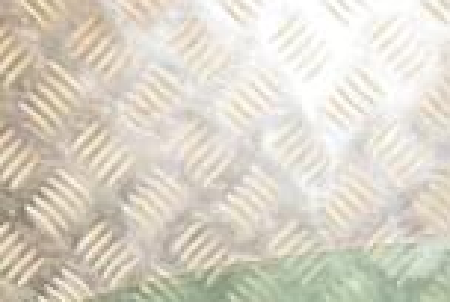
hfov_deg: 16.5
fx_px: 1553
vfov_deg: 10.4
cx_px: 266
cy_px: 566
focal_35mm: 124
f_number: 5
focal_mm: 21
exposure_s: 1/160
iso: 800
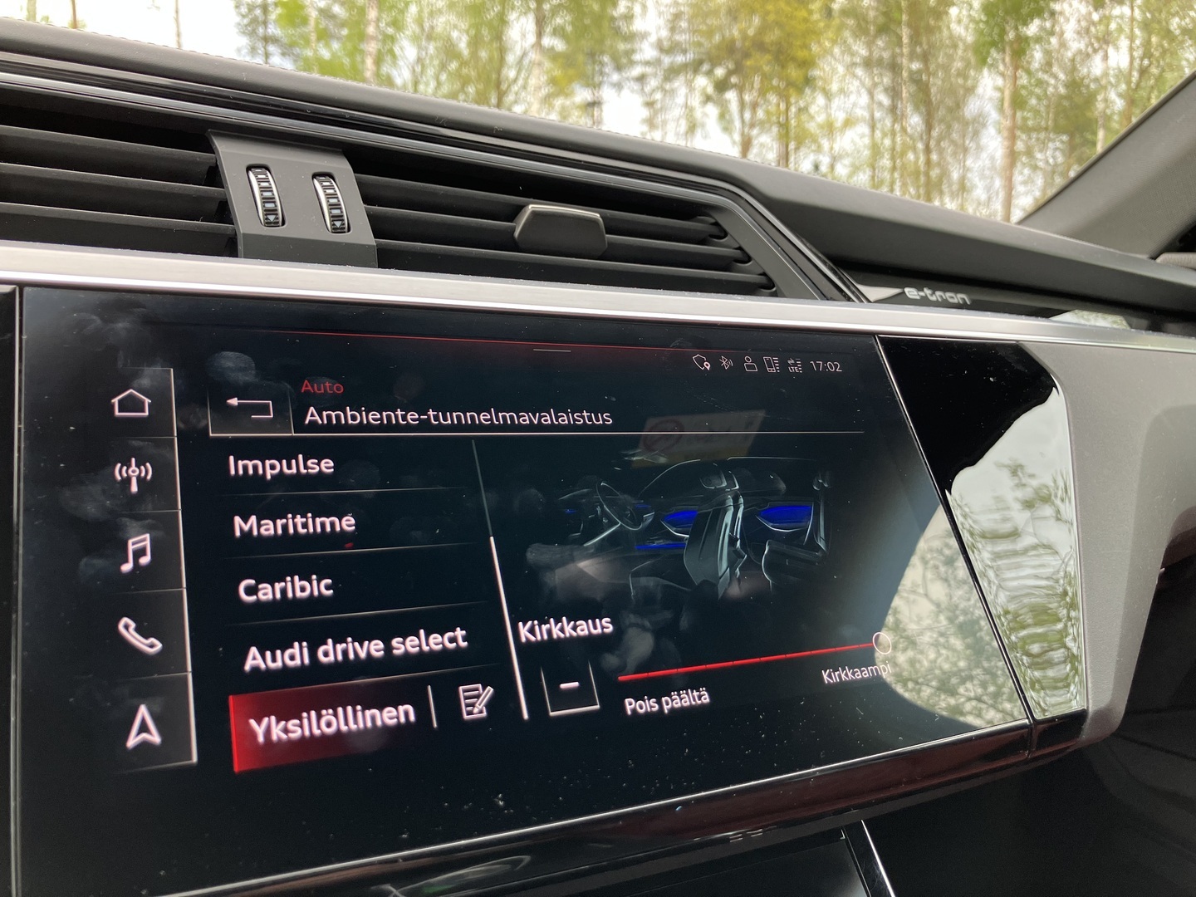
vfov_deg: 49.7
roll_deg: -0.3
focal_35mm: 28
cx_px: 598
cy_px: 448
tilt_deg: -3.5
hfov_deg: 63.4
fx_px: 967
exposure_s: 1/102
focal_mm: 3.99
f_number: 1.8
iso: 80
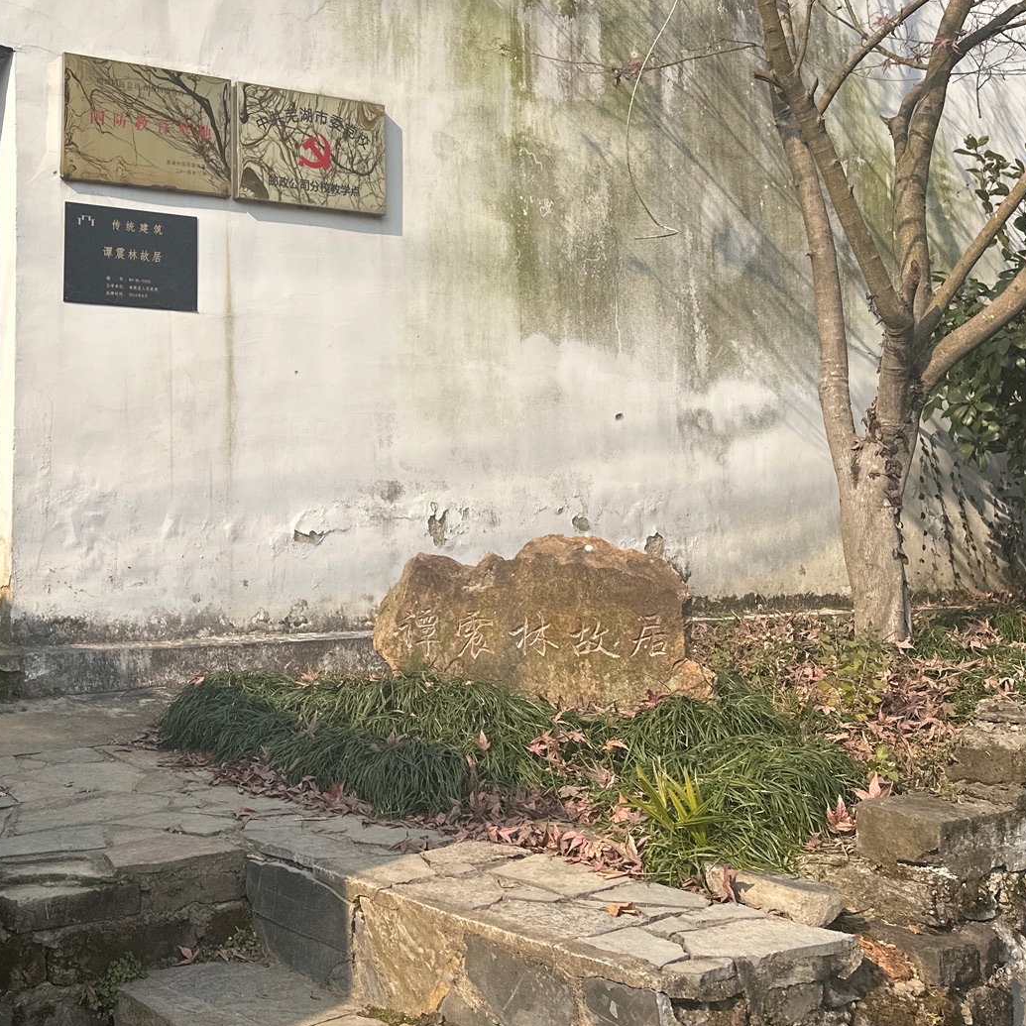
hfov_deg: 39.5
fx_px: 1375
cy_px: 345
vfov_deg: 40.4
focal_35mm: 41
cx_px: 223
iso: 80
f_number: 1.78
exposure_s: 1/4545
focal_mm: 6.86
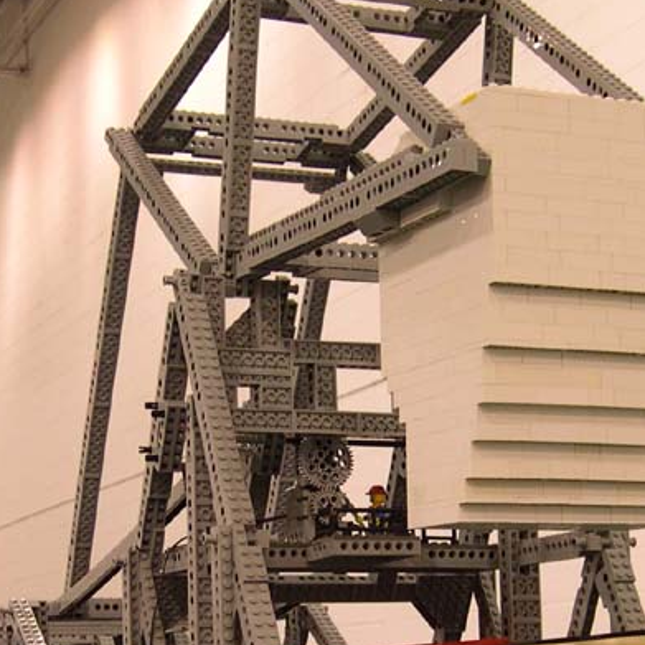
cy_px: 508
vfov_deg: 19.5
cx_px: 323
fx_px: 1855
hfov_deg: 19.7
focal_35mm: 88
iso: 100
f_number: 2.8
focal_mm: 8
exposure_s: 1/12.2
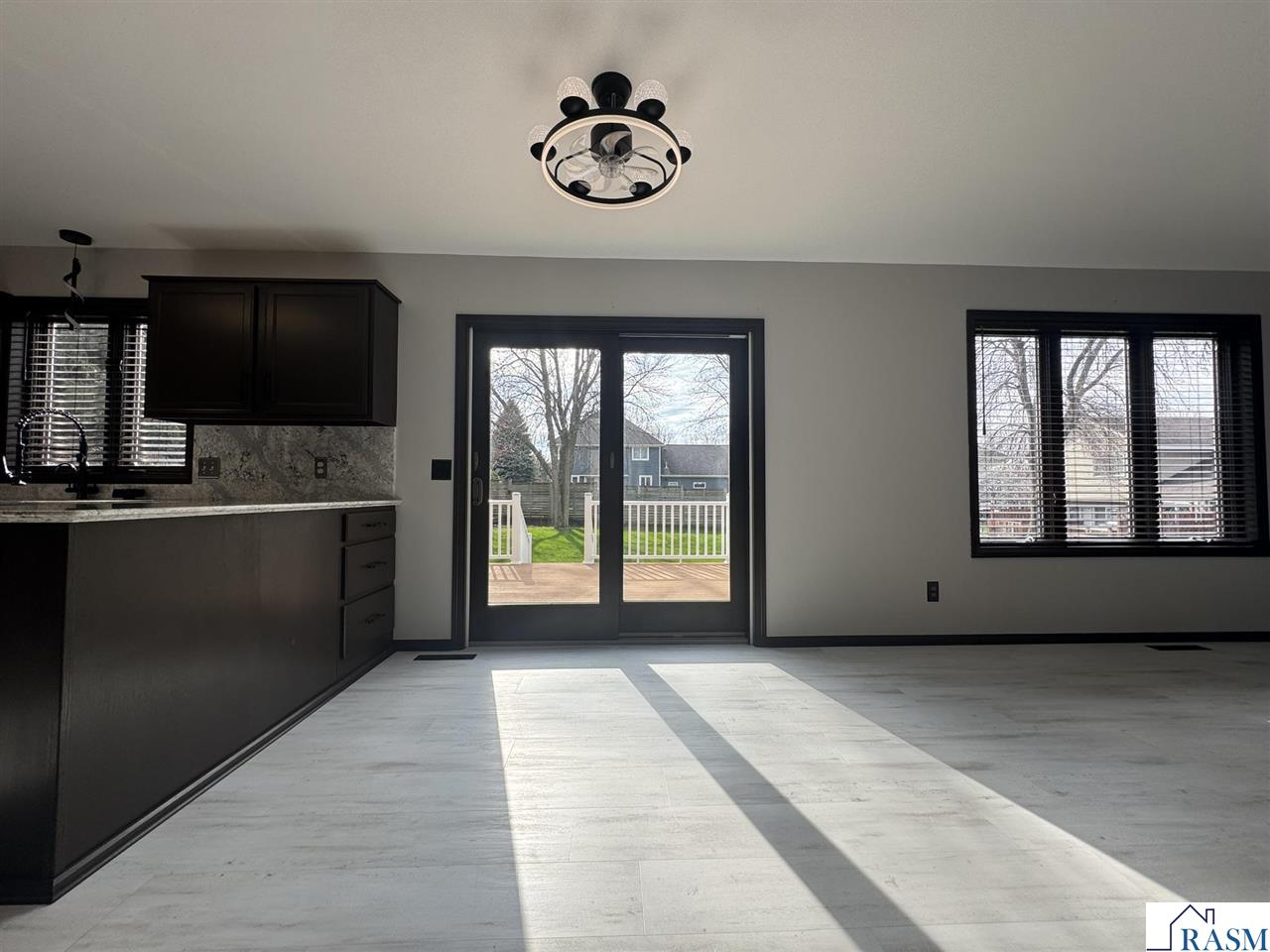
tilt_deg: +2.2
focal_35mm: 14
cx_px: 635
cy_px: 476
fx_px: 514
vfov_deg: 85.7
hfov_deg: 102.1
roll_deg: -0.4
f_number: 2.2
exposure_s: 1/235
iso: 40
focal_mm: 2.22
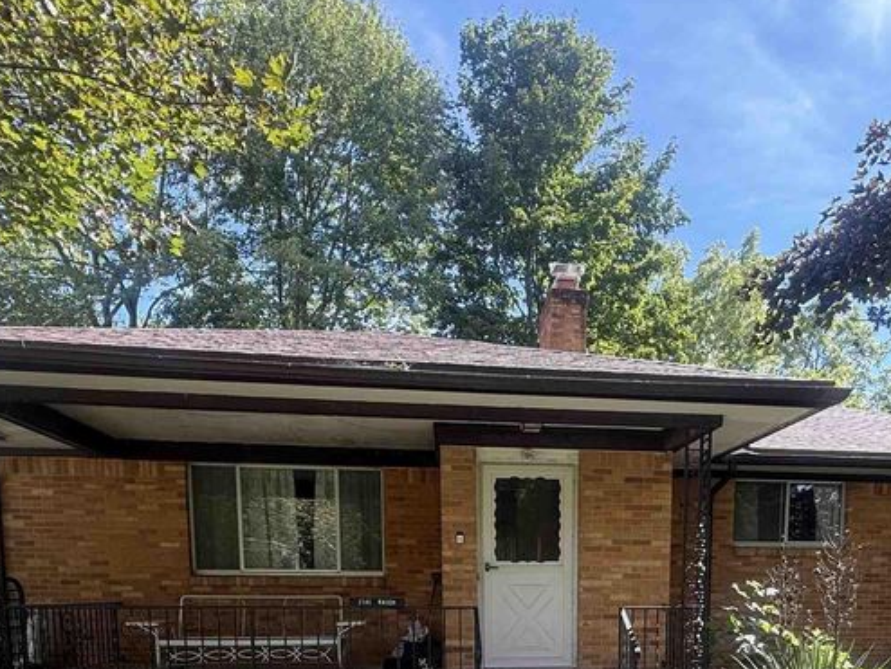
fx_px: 747
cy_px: 682
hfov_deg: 60.9
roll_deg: -0.7
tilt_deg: -5.3
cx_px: 554
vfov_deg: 41.4
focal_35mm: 29
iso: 50
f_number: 2.2
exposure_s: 1/235
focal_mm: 2.22
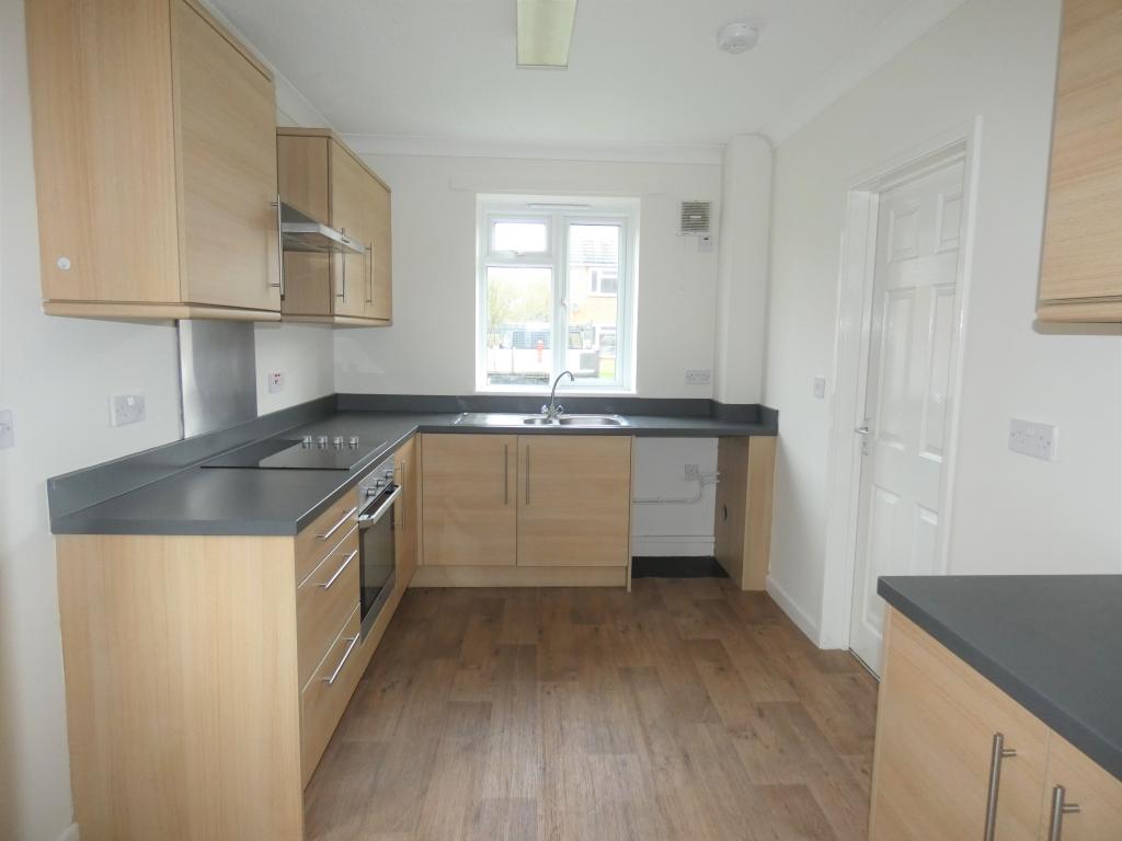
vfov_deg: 66.0
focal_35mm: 20
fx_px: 648
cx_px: 561
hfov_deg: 81.7
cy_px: 420
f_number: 2.8
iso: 320
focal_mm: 3.6
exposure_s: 1/50
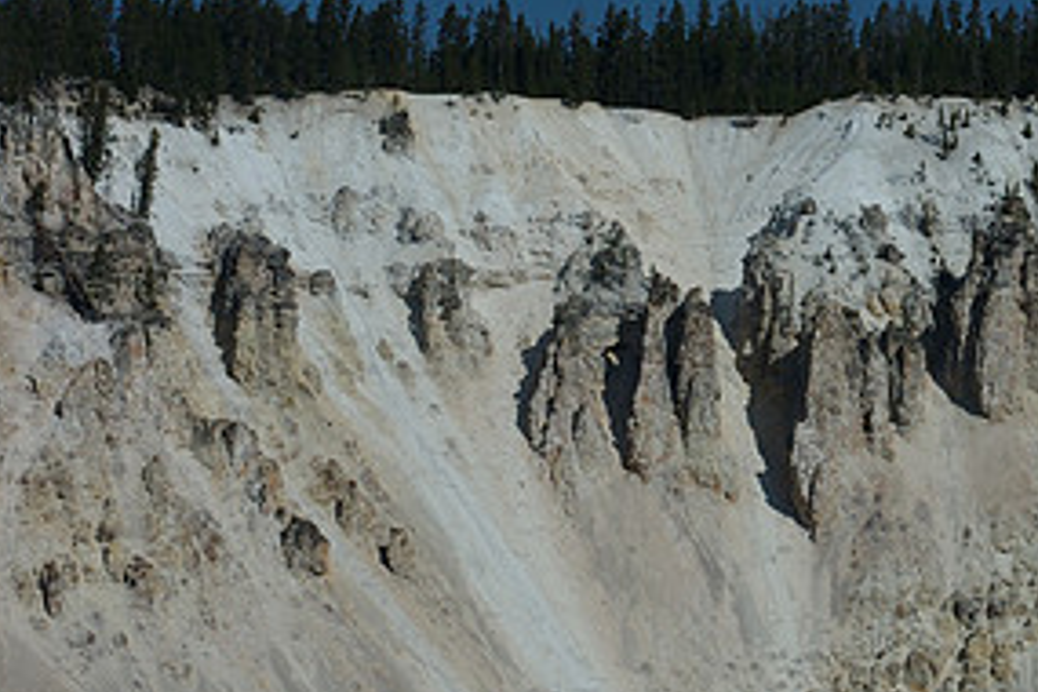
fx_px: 3344
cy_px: 371
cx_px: 1034
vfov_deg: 11.8
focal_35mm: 116
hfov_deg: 17.2
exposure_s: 1/320
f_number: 9
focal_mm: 38
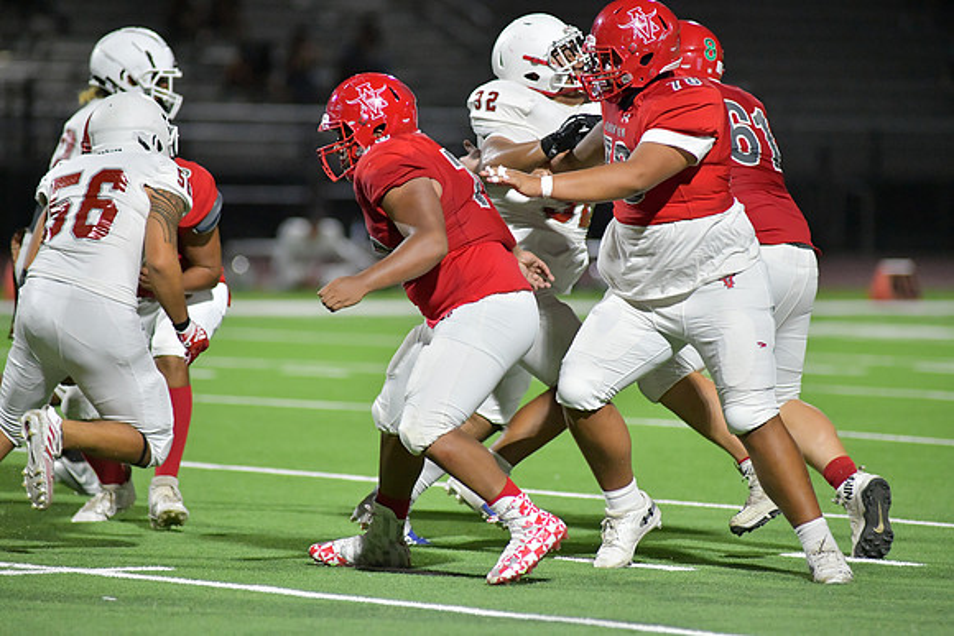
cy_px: 318
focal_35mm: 300
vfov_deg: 4.6
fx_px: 7951
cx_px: 477
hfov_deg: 6.9
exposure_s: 1/1250
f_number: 4
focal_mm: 300
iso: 8000
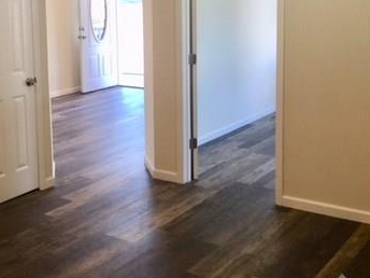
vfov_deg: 26.7
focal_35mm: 54
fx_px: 577
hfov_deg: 35.2
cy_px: 68
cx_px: 127
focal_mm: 4.15
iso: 32
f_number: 2.2
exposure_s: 1/40
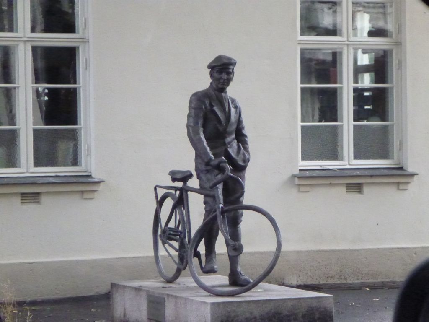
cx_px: 214
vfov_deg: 11.6
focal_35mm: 128
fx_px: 1586
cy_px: 161
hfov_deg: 15.4
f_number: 5.9
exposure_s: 1/320
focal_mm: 22.8
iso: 1600
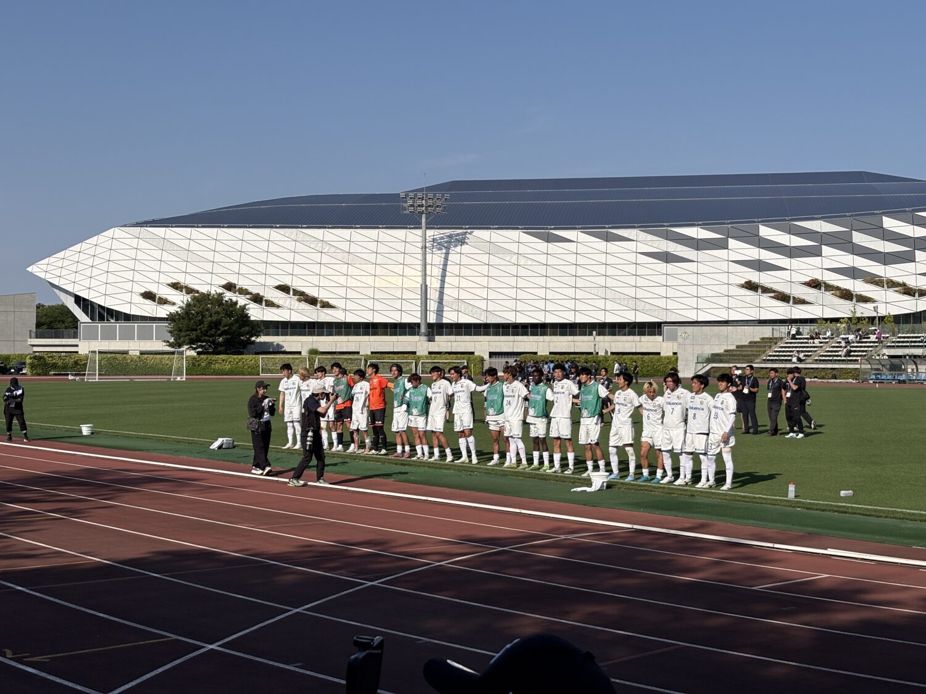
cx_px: 463
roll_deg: +0.1
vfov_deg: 28.0
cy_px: 347
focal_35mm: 52
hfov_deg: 36.8
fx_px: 1391
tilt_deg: +1.0
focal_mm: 5.96
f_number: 1.6
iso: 25
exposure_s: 1/4630
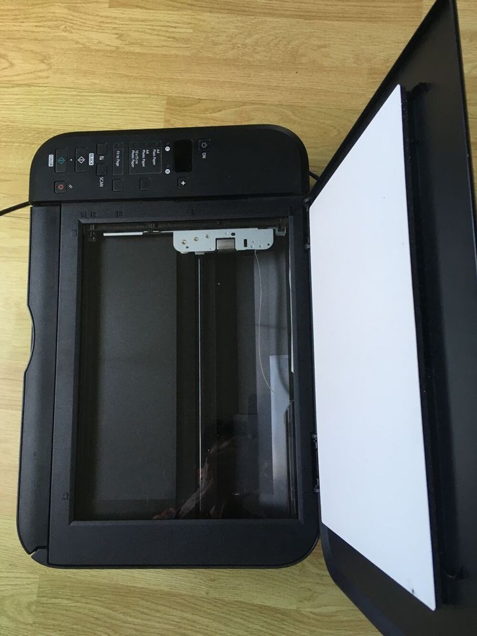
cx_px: 238
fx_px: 533
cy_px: 318
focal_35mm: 29
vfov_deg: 61.7
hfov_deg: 48.2
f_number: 2.2
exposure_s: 1/33
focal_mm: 4.15
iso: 50
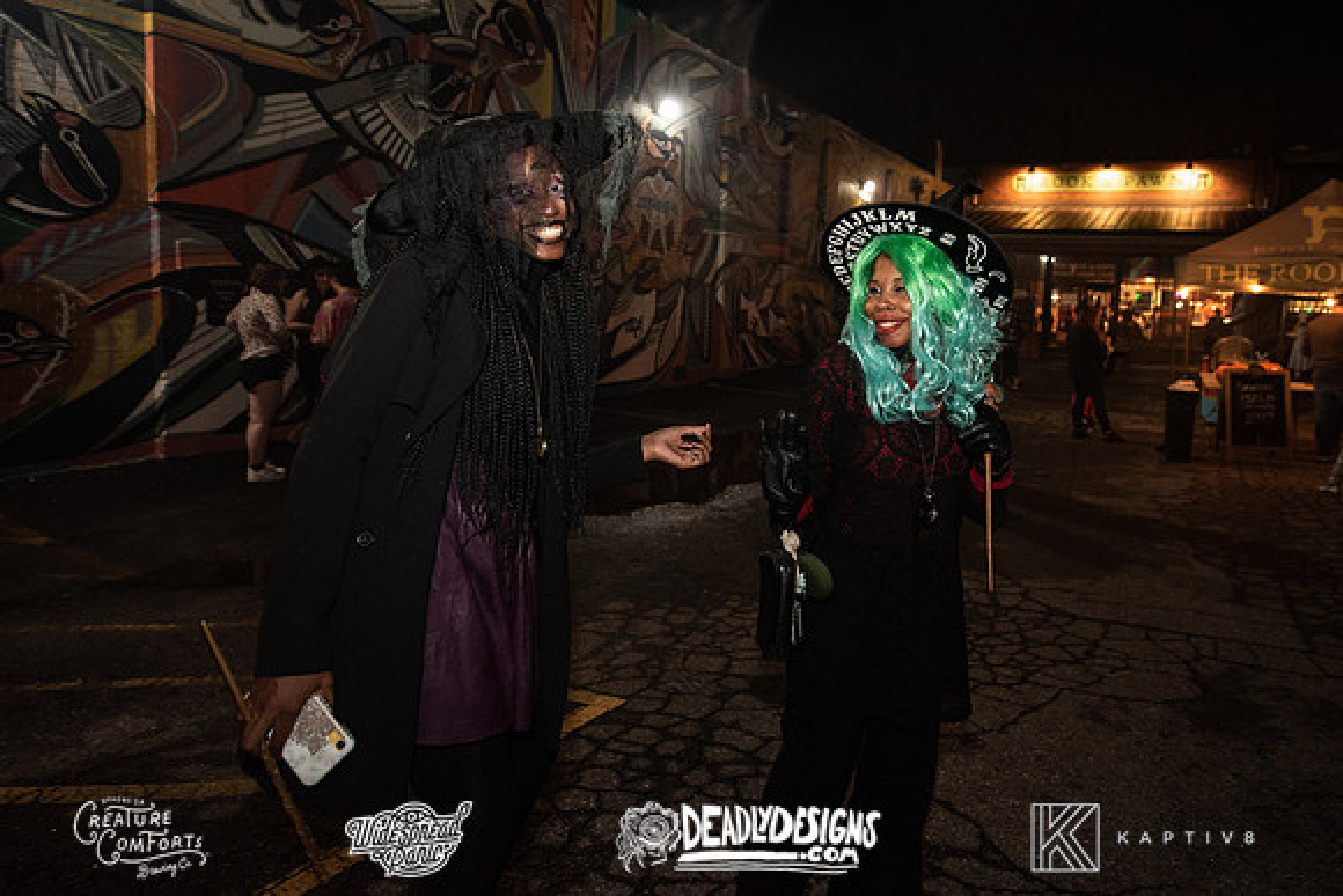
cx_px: 783
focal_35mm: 22
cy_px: 374
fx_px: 827
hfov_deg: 77.5
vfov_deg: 56.6
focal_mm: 19
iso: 2000
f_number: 3.5
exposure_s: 1/60
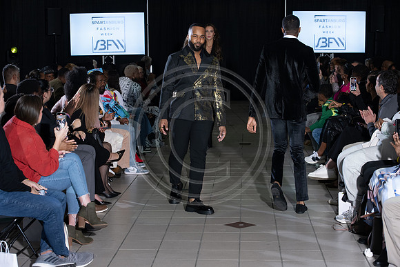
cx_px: 200
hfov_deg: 25.4
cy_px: 134
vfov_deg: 17.1
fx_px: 889
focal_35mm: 80
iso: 1250
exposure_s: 1/160
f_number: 5.6
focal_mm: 80
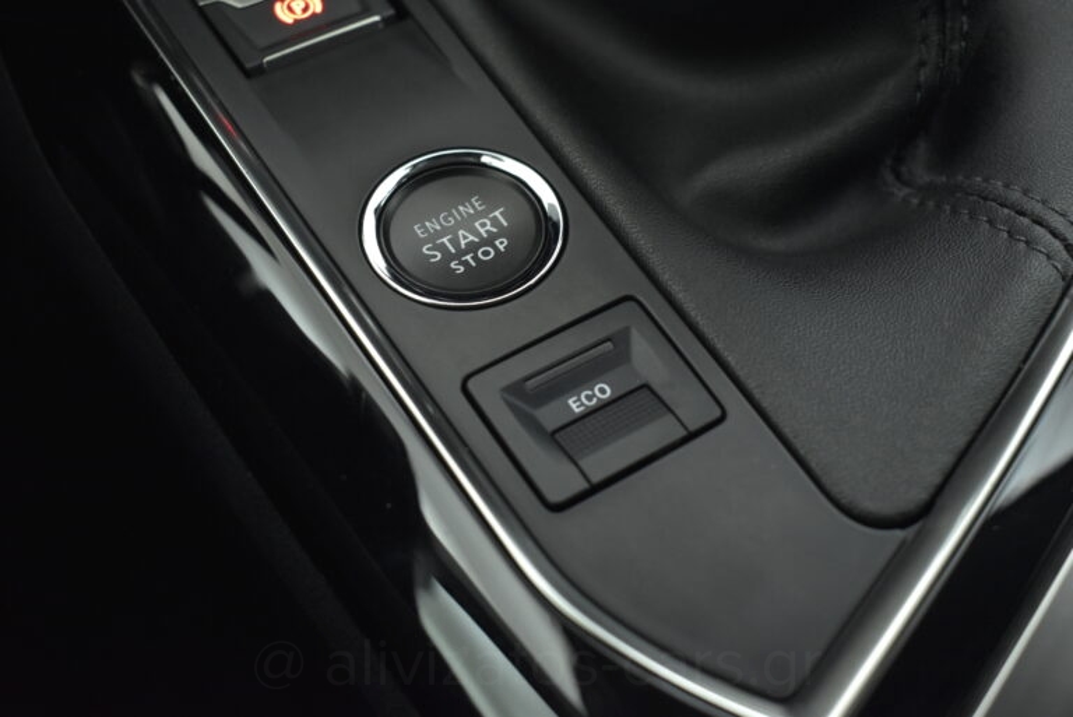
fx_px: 1297
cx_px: 536
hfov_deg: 44.9
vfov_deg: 30.9
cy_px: 358
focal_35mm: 44
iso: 1600
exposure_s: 1/60
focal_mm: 29
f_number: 4.2
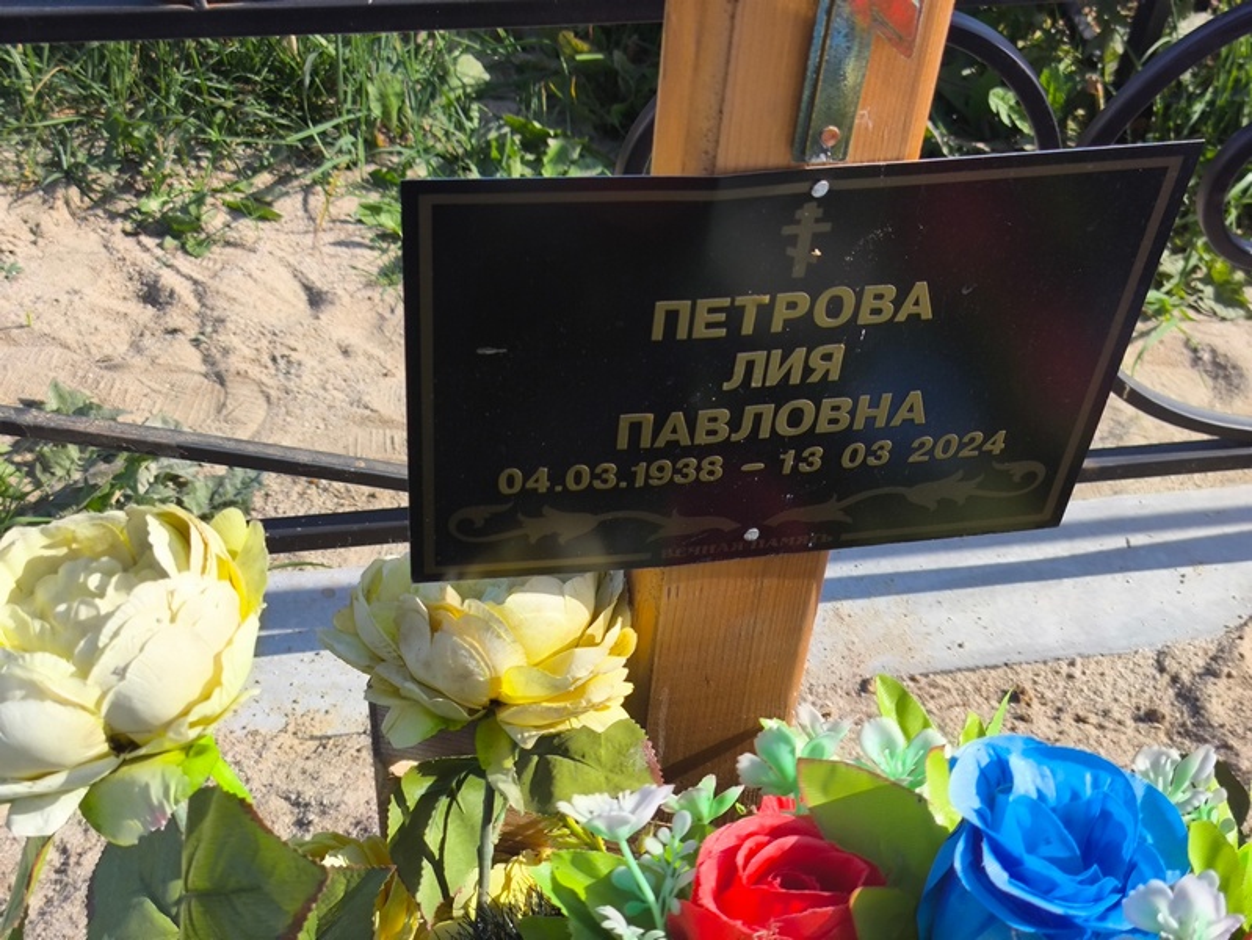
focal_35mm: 50
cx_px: 626
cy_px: 470
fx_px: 1809
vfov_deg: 29.1
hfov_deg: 38.2
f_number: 1.7
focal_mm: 4.71
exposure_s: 1/1158
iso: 50
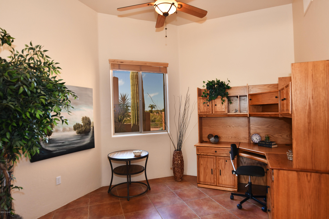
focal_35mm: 21
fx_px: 192
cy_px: 110
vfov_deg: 59.5
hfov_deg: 81.2
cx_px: 164
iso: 320
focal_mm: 14
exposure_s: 1/60
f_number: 4
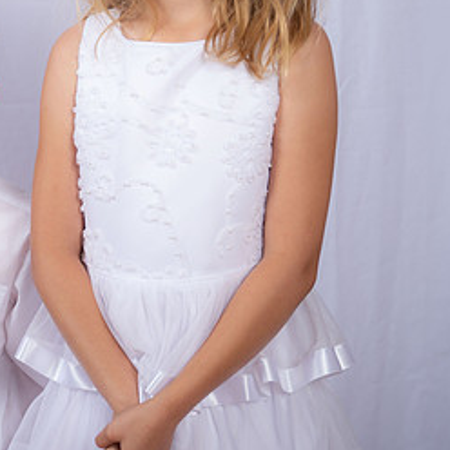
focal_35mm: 115
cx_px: 24
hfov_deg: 14.9
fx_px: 1691
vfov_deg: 15.1
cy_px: 151
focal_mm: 58
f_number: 7.1
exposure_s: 1/160
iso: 250
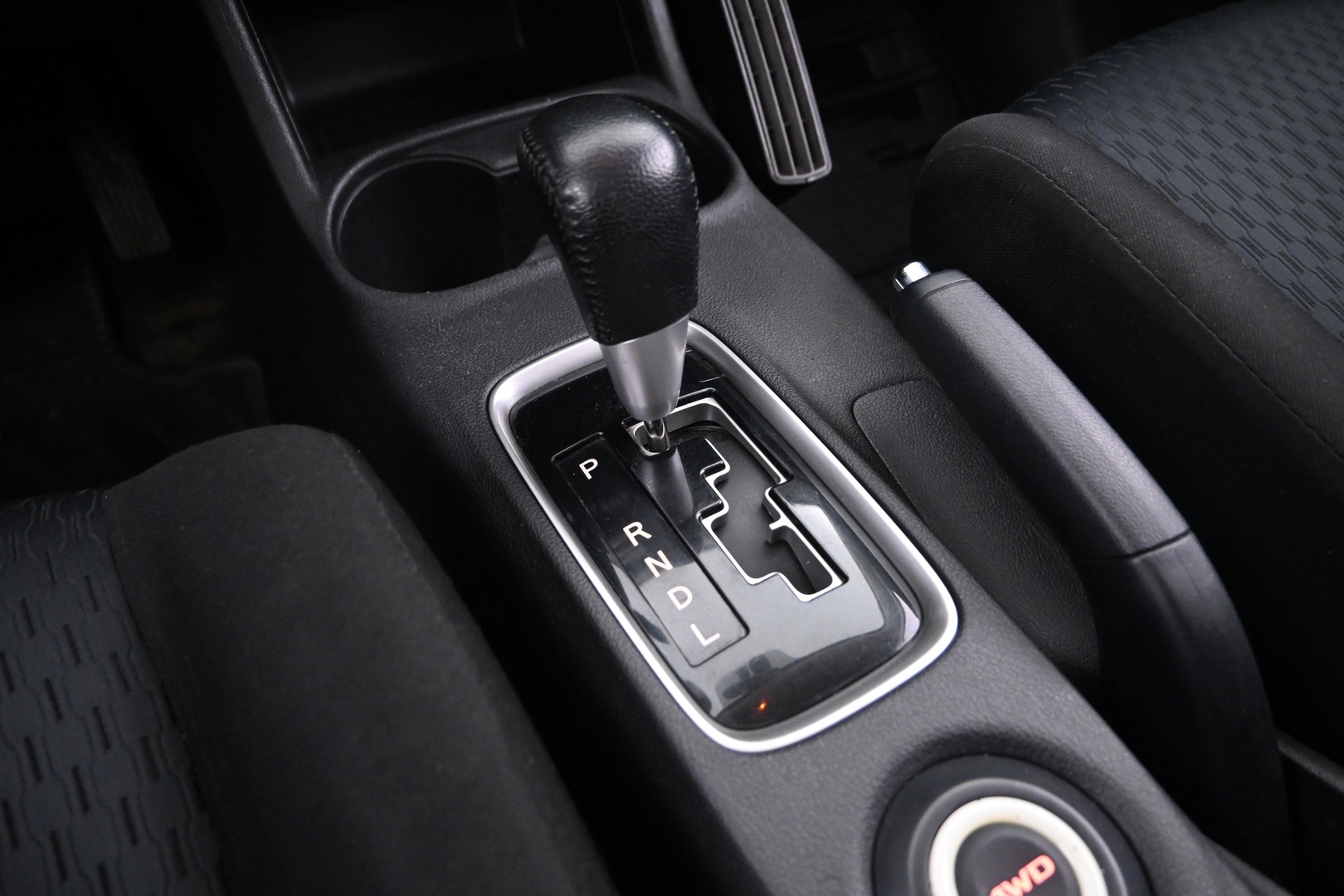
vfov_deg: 53.1
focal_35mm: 24
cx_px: 672
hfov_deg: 73.7
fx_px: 896
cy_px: 448
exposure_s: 1/13
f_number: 3.5
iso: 3200
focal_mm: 16
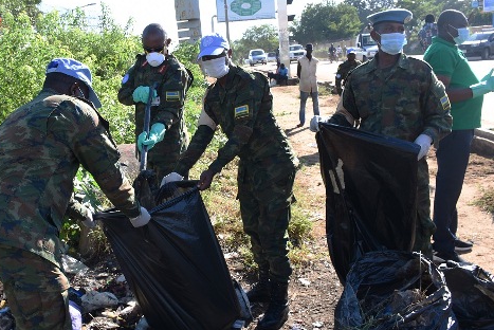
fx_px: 508
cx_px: 158
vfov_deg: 36.0
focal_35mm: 37
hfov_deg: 50.7
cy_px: 152
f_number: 7.1
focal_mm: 18
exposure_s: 1/80
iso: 100
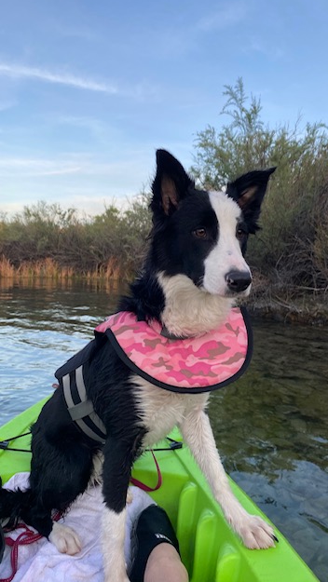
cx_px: 164
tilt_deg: -1.6
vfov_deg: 66.0
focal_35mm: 29
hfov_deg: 40.2
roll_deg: -1.5
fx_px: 448
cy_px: 285
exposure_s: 1/436
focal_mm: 4.25
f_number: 1.8
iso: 32
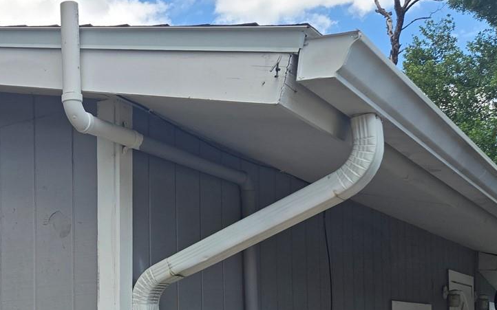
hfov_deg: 36.0
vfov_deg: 23.0
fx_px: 731
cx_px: 83
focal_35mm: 54
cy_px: 312
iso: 25
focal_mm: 5.4
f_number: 1.8
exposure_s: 1/1418
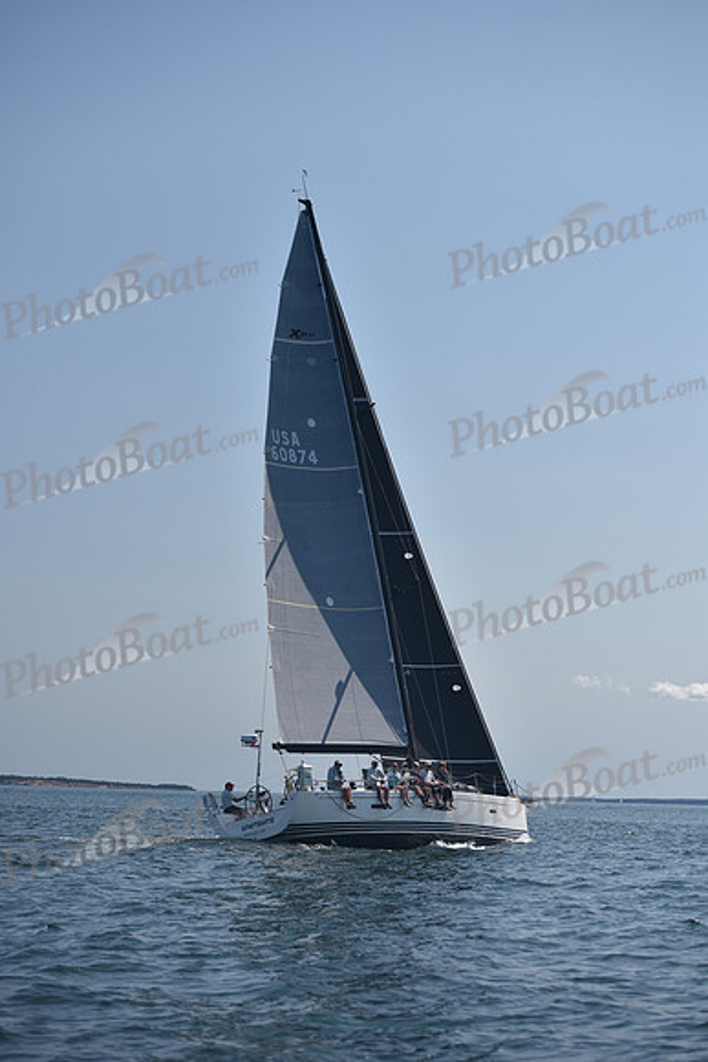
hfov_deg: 19.5
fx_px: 2064
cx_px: 354
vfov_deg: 28.8
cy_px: 531
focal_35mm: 70
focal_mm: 70
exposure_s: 1/2500
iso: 250
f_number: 4
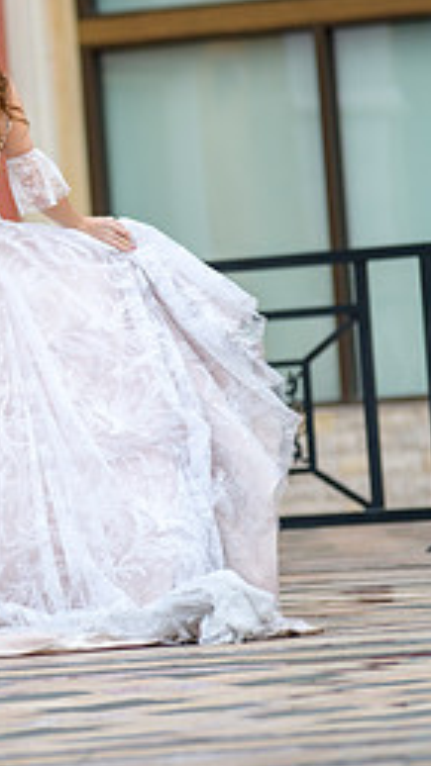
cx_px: 0
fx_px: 7421
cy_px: 238
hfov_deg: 3.3
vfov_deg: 5.9
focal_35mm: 365
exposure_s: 1/2000
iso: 400
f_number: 2.8
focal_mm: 200
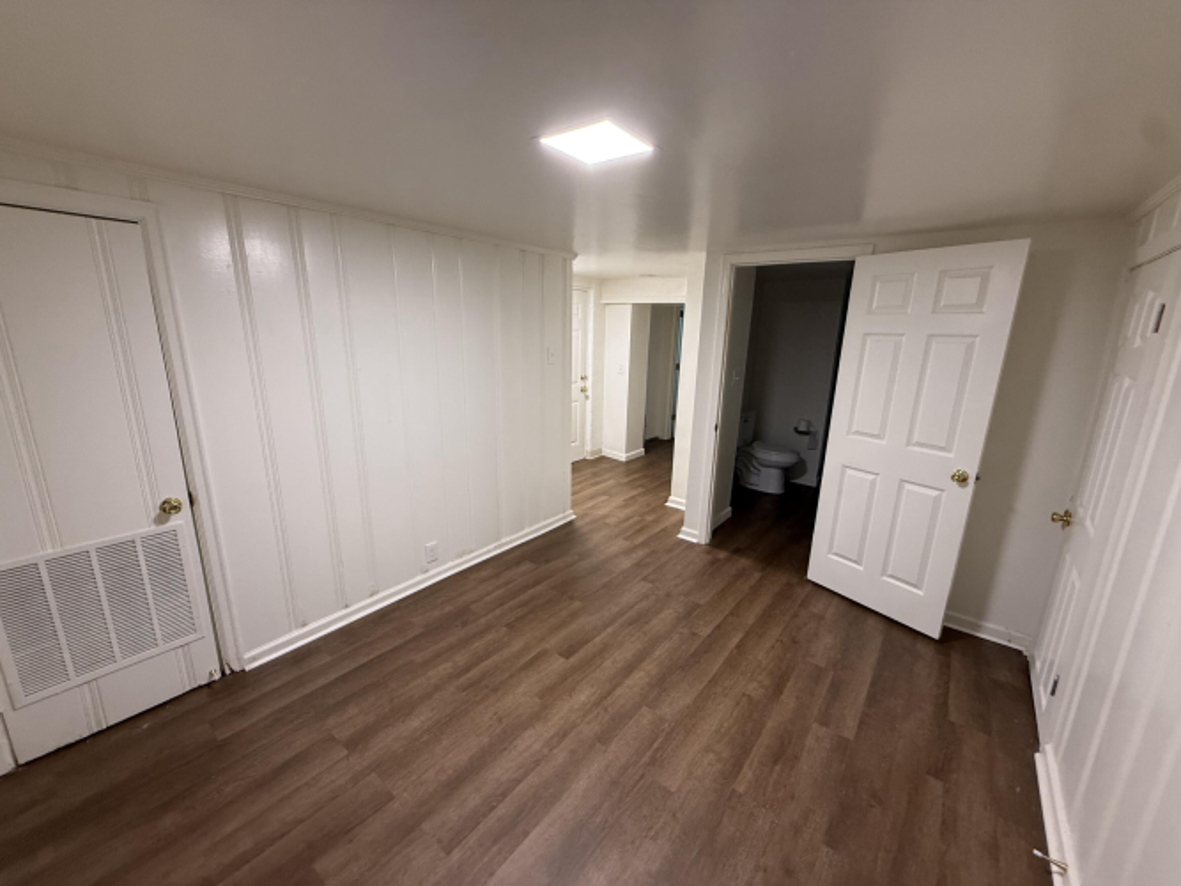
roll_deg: -1.6
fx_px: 478
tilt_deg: -12.3
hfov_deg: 102.1
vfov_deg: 85.7
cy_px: 443
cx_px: 590
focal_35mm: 14
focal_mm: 2.22
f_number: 2.2
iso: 200
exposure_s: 1/60
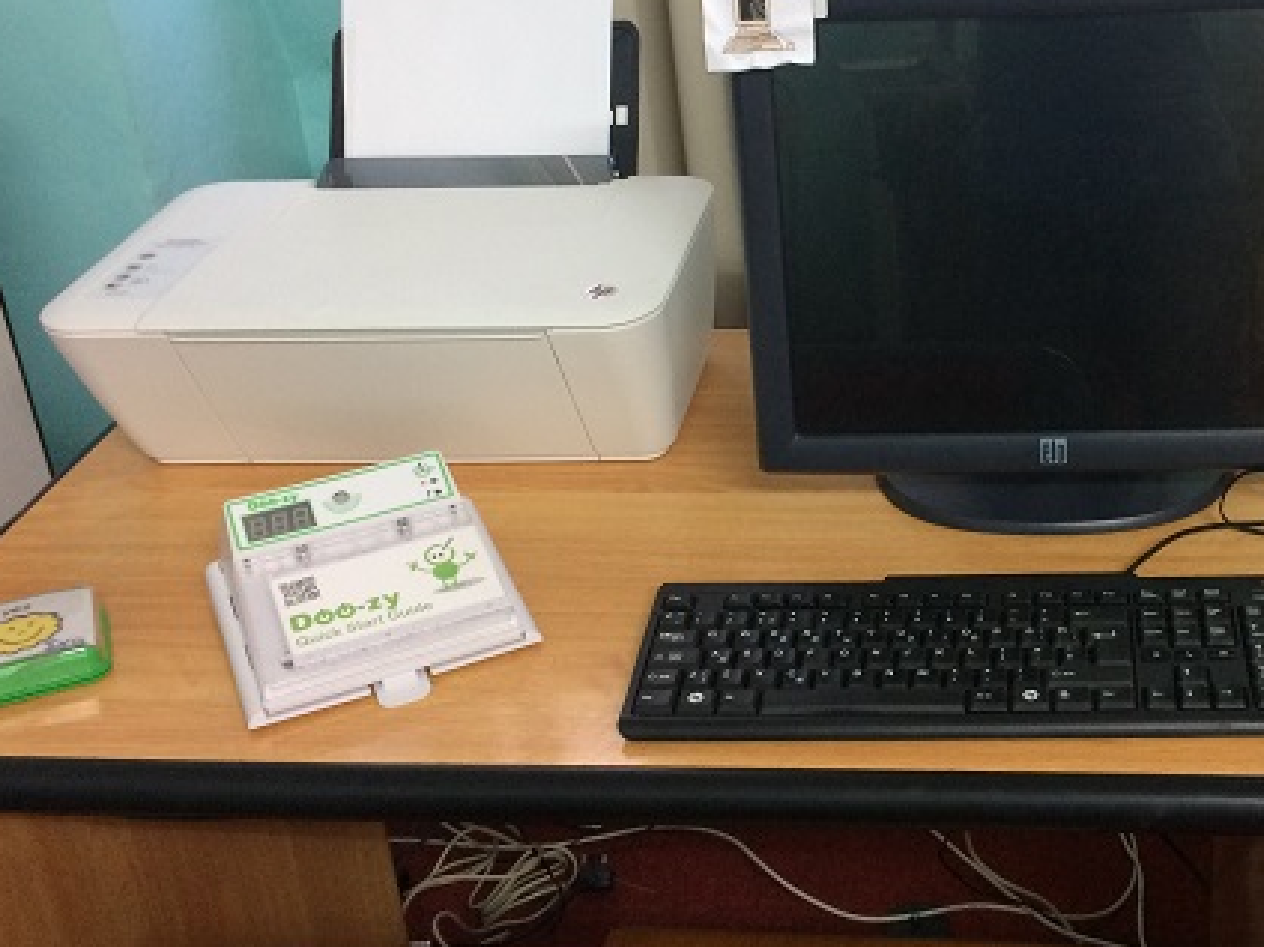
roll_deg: +0.7
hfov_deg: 38.8
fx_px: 1752
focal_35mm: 48
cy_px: 369
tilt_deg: -26.6
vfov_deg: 30.2
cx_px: 929
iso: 200
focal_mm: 4.15
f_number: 2.2
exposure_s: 1/33
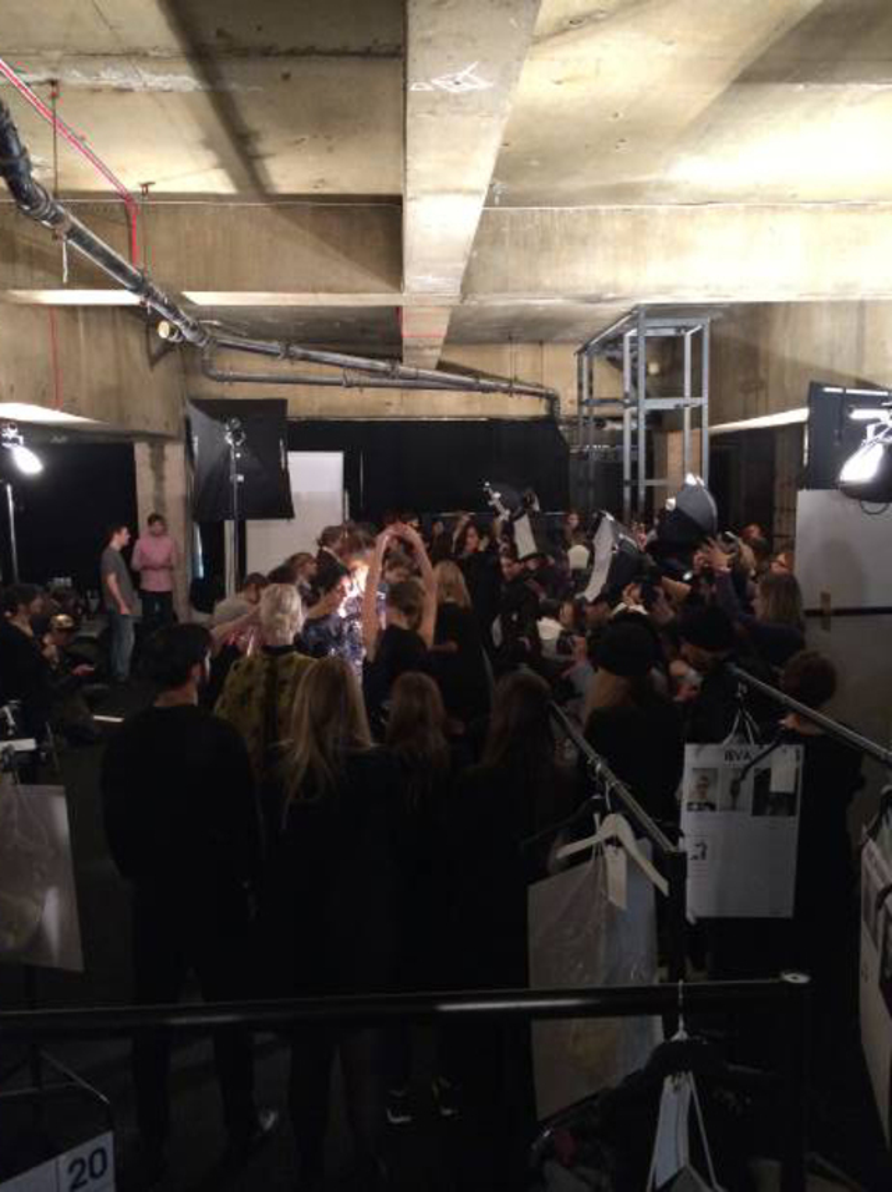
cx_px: 446
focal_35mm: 30
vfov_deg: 60.0
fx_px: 1032
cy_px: 596
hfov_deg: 46.7
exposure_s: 1/30
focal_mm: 4.12
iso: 200
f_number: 2.2
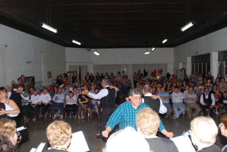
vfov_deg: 37.9
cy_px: 82
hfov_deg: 54.4
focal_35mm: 35
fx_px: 221
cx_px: 120
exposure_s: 1/60
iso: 320
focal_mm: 20
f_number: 5.6
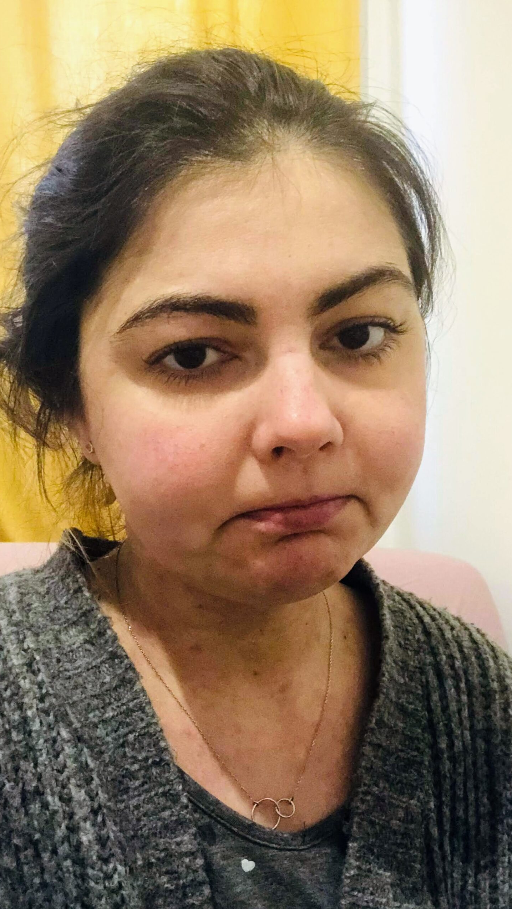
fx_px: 845
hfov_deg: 33.6
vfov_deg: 56.6
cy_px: 454
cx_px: 209
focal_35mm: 35
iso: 400
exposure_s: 1/30
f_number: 2.2
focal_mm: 2.87
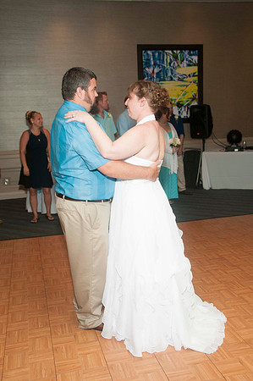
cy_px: 190
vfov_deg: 49.6
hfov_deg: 34.1
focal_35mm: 39
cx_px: 126
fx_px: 412
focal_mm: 26
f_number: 5.6
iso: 400
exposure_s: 1/60
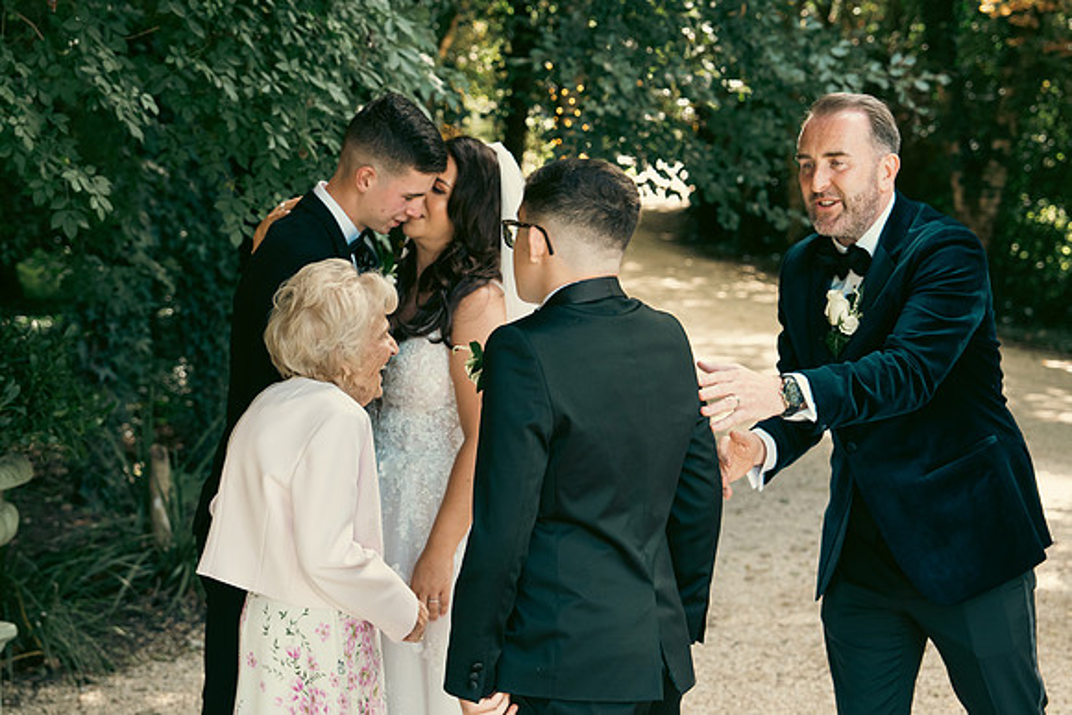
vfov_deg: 18.9
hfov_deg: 28.1
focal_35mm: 72
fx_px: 2144
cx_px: 536
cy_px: 358
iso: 500
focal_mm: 48
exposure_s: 1/200
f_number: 3.5
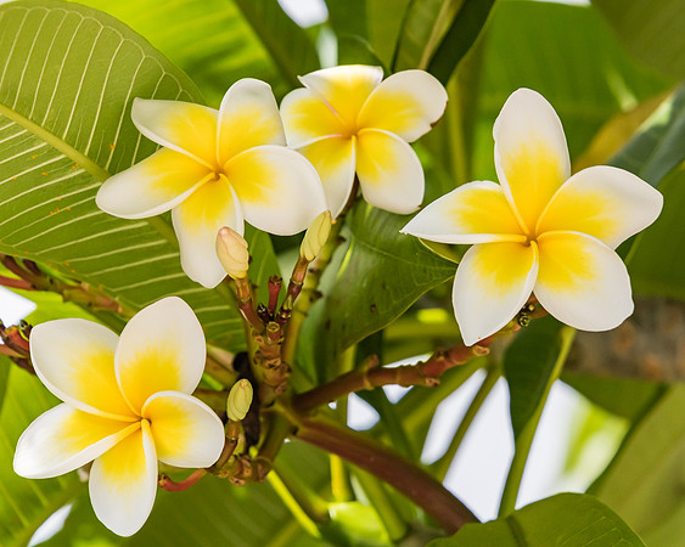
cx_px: 309
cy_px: 274
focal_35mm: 287
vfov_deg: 5.4
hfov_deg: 6.7
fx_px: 5820
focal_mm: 170
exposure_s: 1/1250
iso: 400
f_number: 9
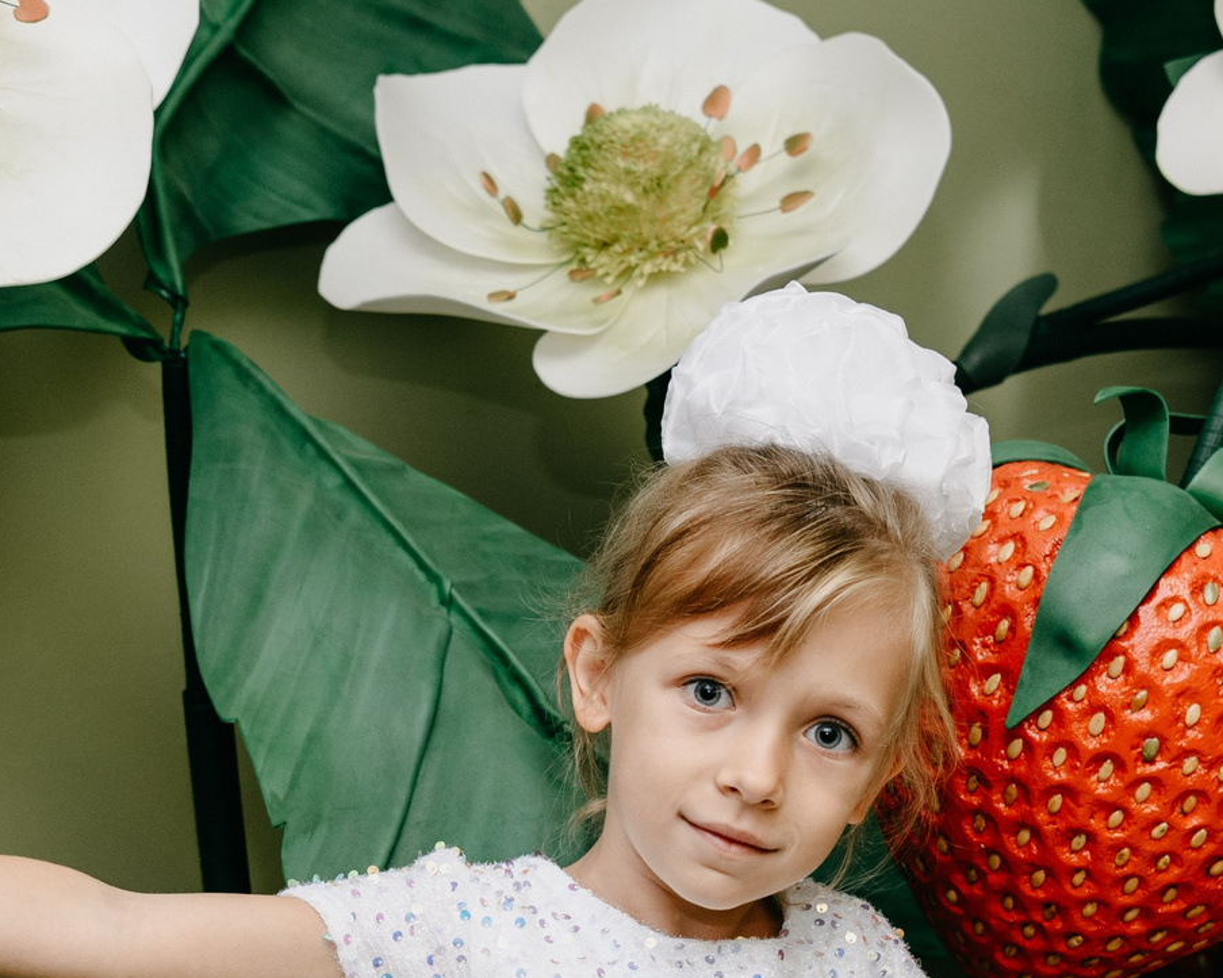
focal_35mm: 101
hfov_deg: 19.0
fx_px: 3655
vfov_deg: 15.1
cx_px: 640
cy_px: 895
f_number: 4
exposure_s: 1/160
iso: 320
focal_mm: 38
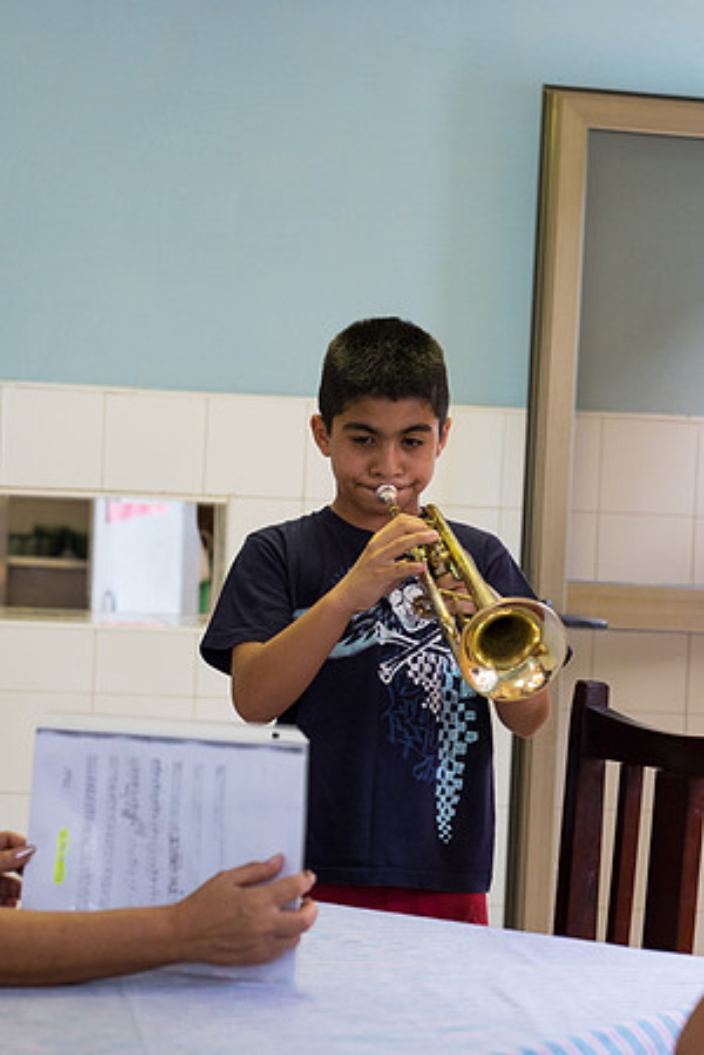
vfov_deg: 24.2
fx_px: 2464
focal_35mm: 84
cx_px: 352
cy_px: 528
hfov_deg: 16.3
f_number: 3.6
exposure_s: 1/60
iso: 500
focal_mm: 56
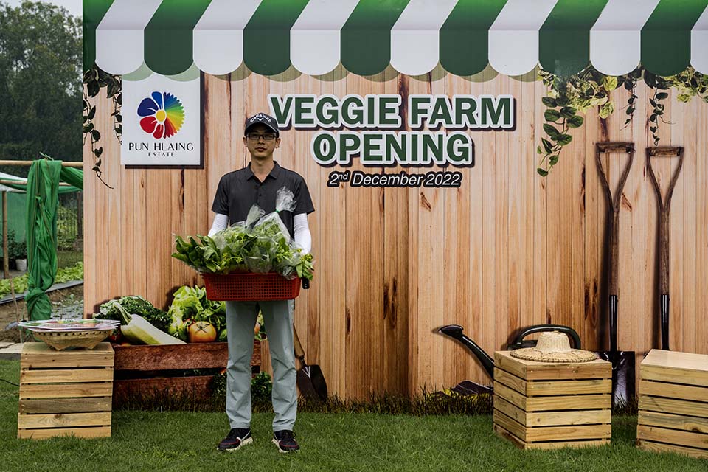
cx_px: 354
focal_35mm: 40
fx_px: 787
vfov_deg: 33.4
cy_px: 236
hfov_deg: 48.5
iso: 160
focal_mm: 40
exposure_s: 1/250
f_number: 6.3
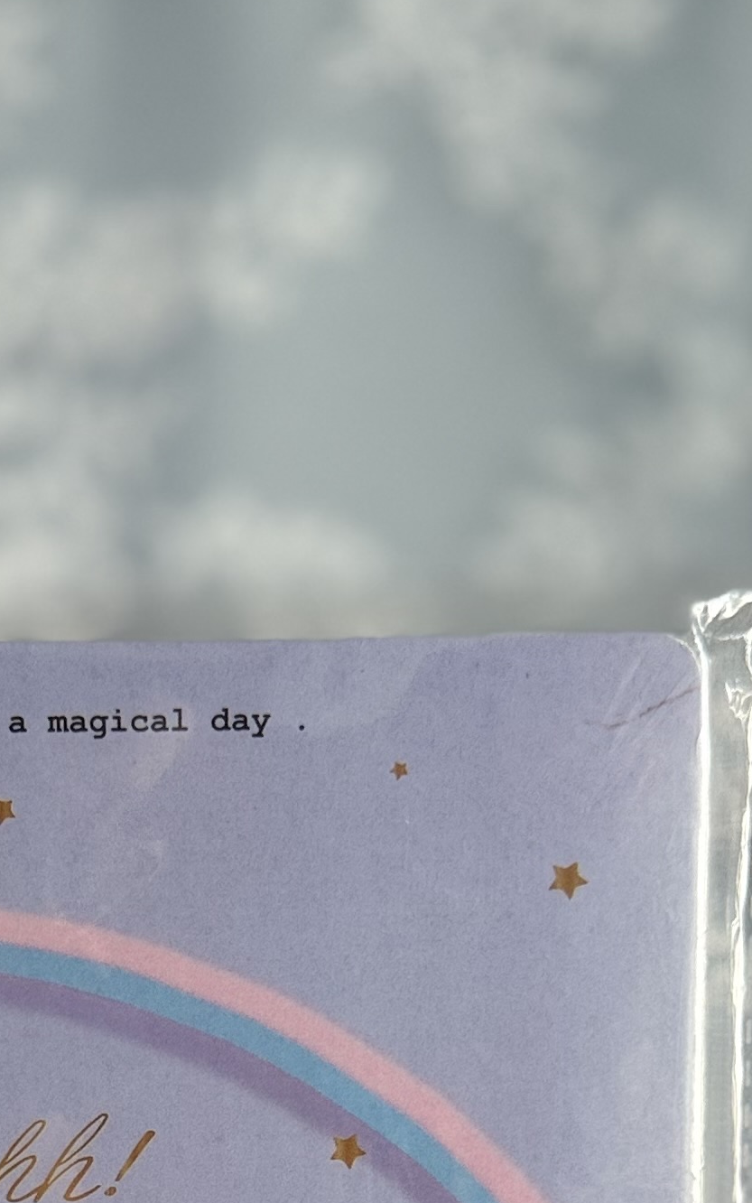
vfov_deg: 24.9
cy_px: 1331
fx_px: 2524
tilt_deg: -16.6
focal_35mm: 77
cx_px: 218
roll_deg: -1.2
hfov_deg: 16.9
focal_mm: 6.76
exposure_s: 1/121
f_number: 1.78
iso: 125
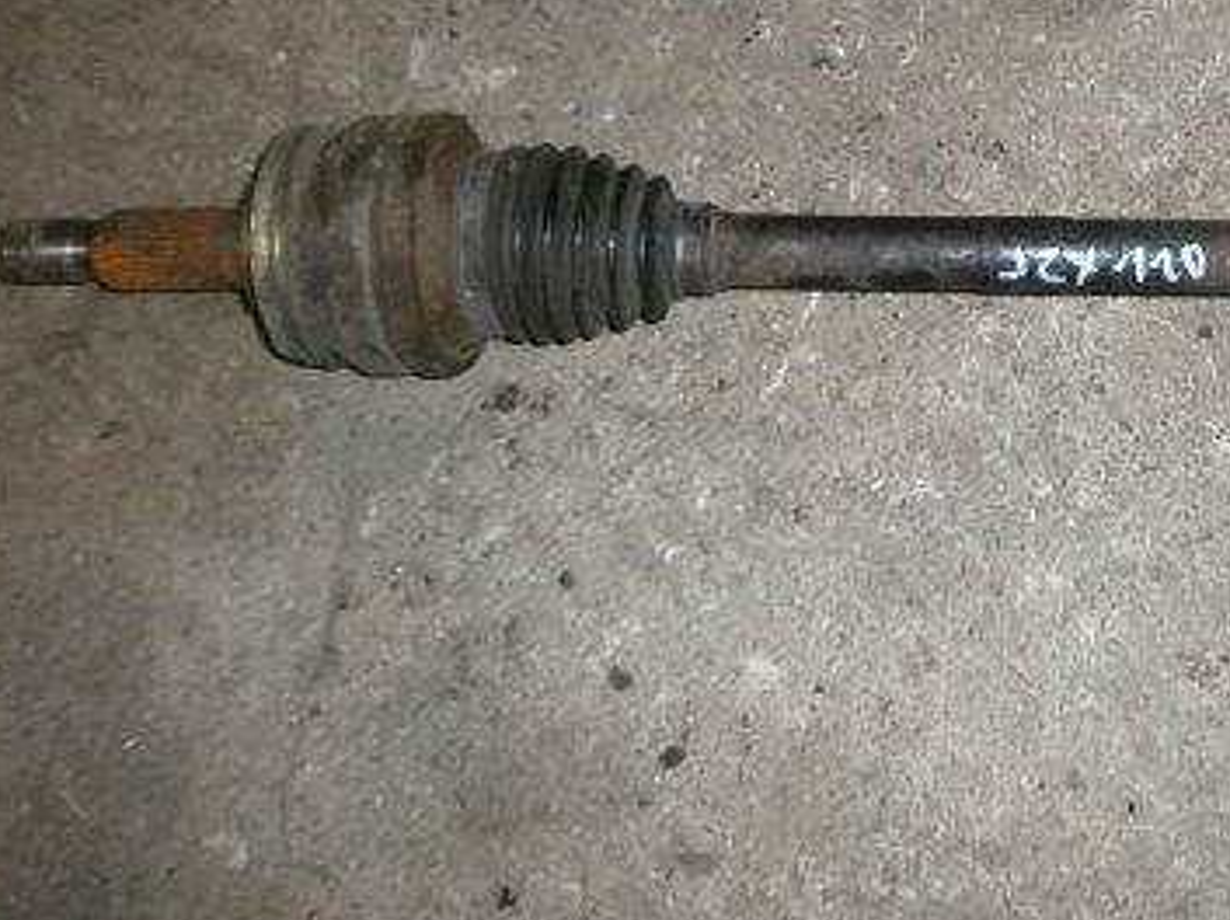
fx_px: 1739
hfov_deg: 37.7
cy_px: 251
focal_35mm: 49
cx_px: 958
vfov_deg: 29.2
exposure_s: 1/30
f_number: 2.9
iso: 125
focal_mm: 4.8
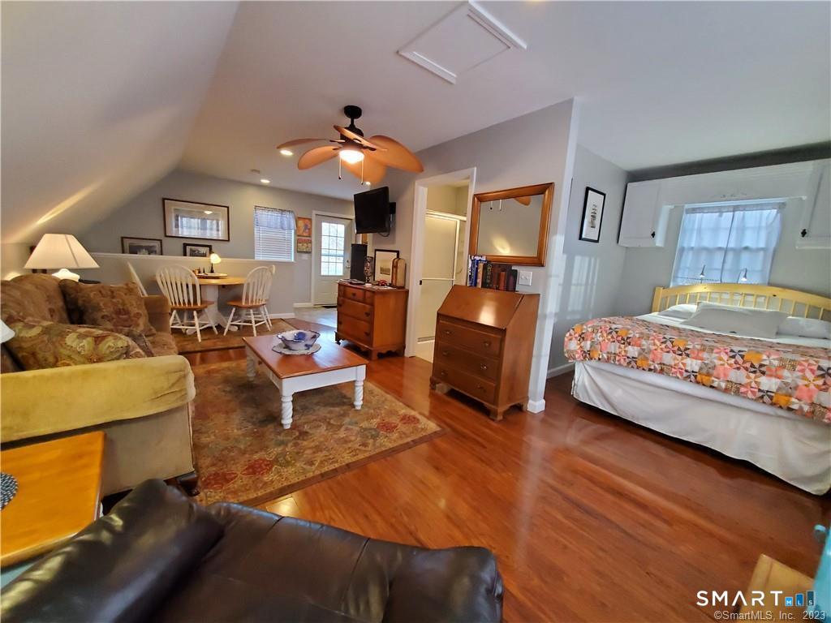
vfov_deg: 89.9
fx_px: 312
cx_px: 416
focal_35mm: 13
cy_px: 312
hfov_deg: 106.2
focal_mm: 1.8
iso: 500
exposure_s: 1/60
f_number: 2.2
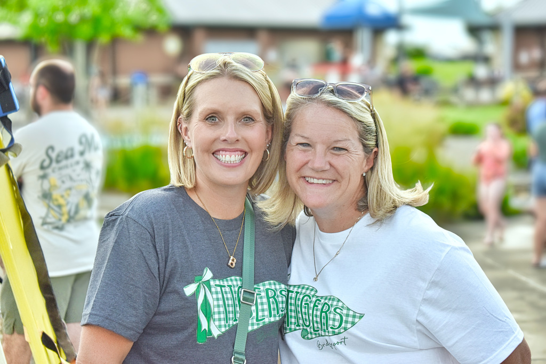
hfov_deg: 24.6
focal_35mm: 82
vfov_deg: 16.6
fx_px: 1251
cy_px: 182
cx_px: 273
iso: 400
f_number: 5.6
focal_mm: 55
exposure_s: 1/500
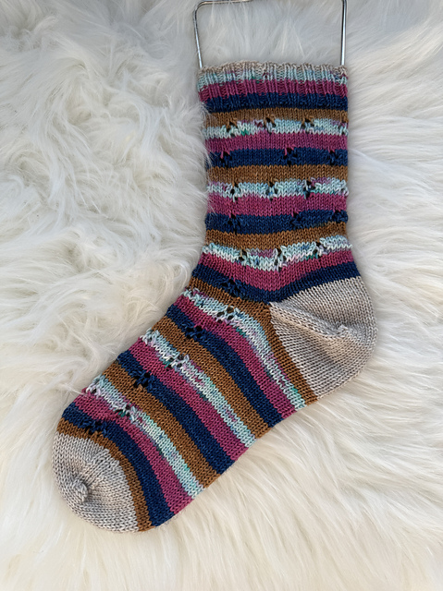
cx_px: 222
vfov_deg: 71.6
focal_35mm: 24
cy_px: 296
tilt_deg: -82.2
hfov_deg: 56.8
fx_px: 410
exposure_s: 1/405
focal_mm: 6.76
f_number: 1.78
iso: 80
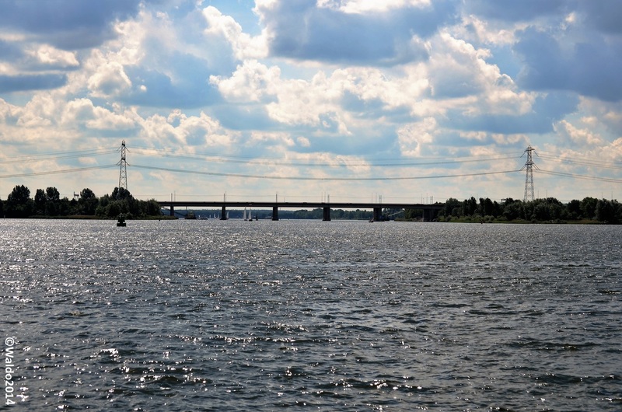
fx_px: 1423
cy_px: 206
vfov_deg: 16.5
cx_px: 311
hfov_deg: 24.7
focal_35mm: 82
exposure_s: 1/400
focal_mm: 55
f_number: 10
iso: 100
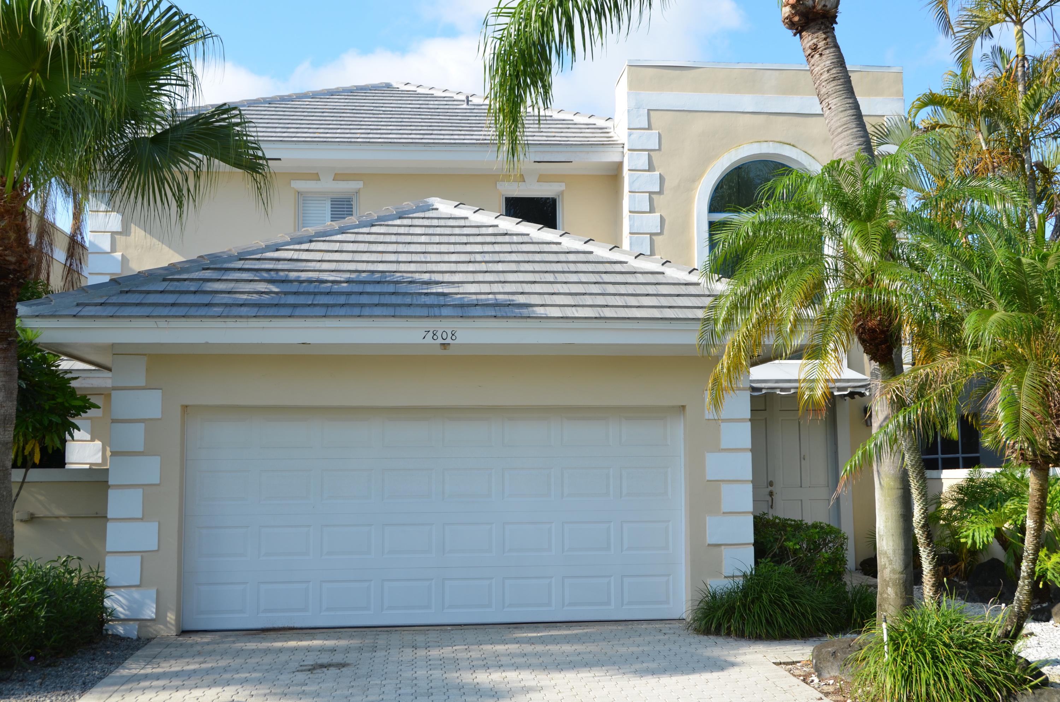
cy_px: 351
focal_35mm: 40
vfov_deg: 32.9
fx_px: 1190
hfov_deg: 48.0
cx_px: 530
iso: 125
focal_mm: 27
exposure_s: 1/250
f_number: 8
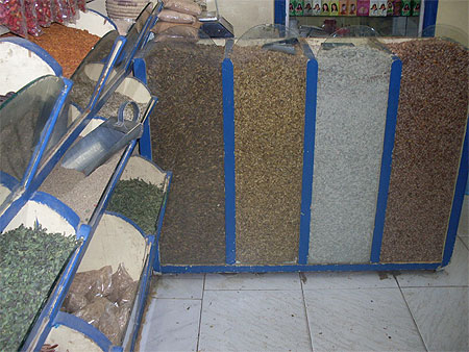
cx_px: 234
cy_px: 176
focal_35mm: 38
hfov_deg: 49.0
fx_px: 515
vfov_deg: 37.8
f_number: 2.8
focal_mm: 6.3
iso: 100
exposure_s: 1/45
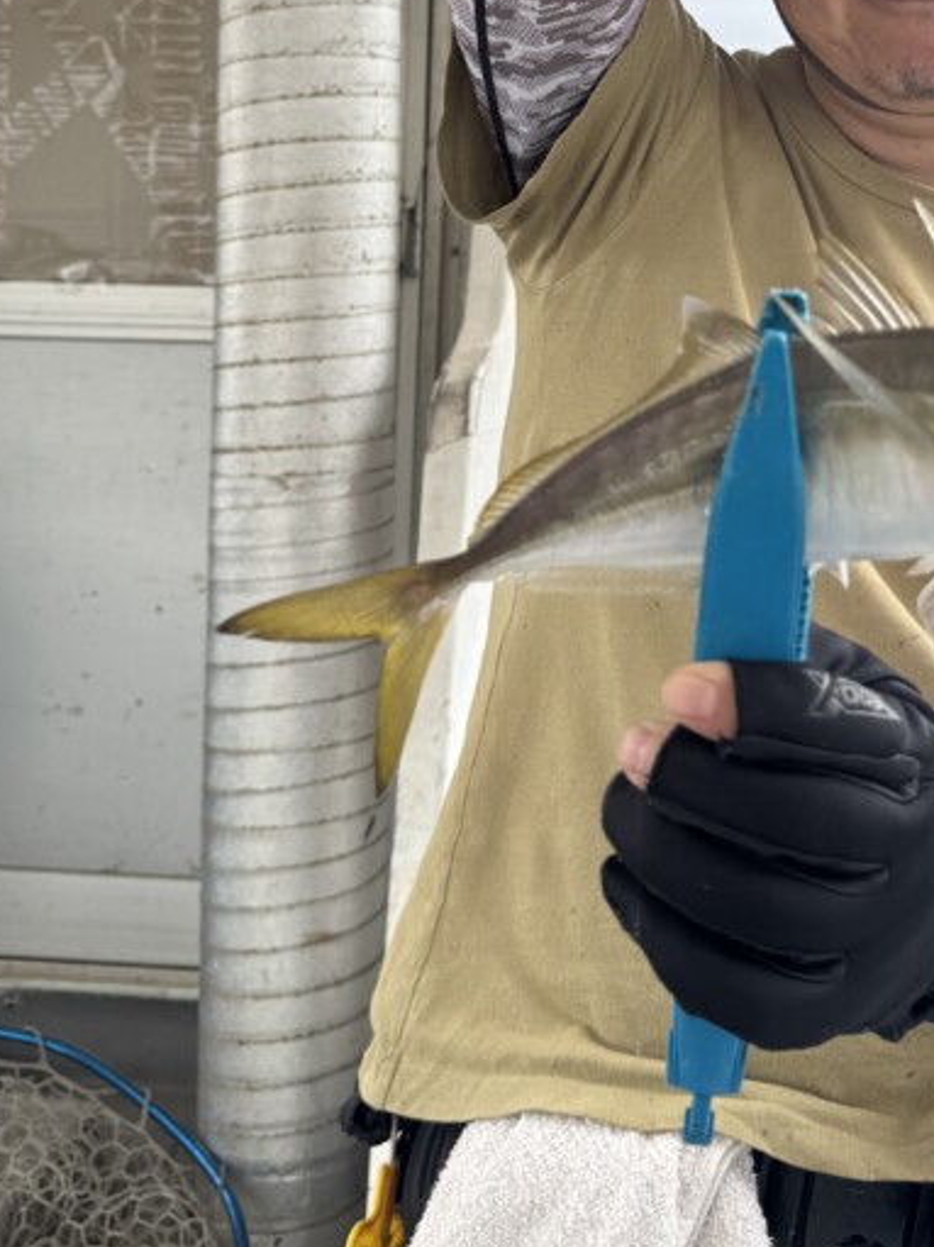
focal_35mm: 47
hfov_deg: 30.3
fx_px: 1692
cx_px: 702
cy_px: 249
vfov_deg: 38.9
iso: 80
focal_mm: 6.76
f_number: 1.78
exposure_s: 1/203
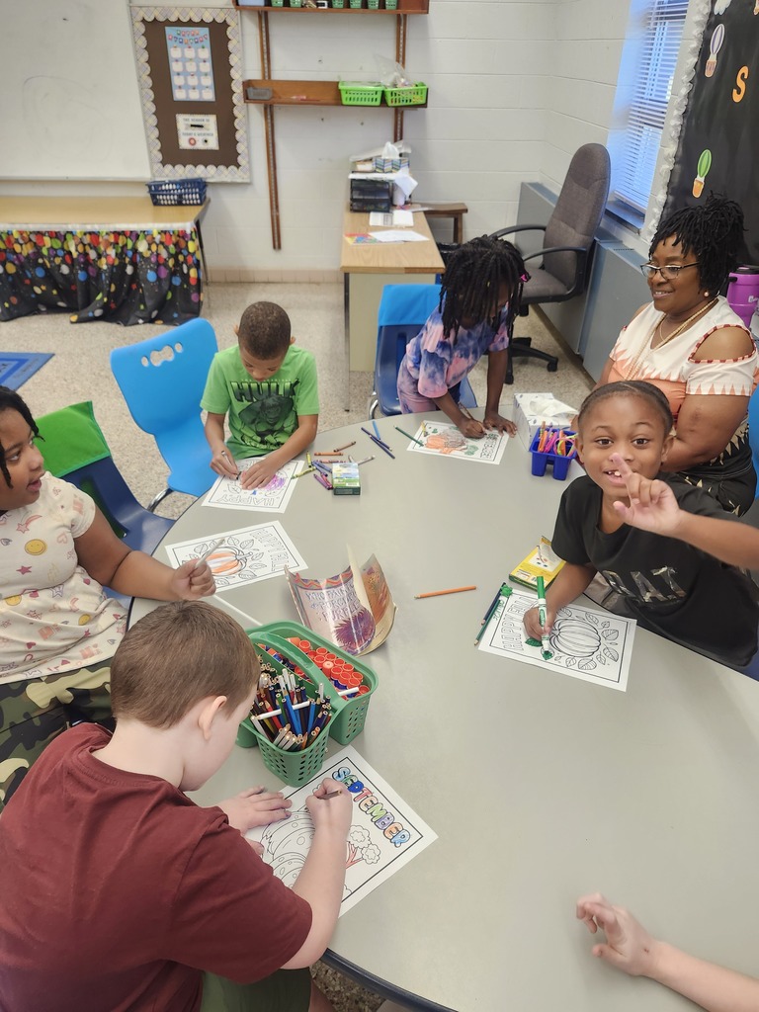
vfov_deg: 73.9
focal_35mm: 23
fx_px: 672
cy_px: 506
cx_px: 380
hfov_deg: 58.9
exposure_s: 1/120
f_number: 1.8
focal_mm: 5.54
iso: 320
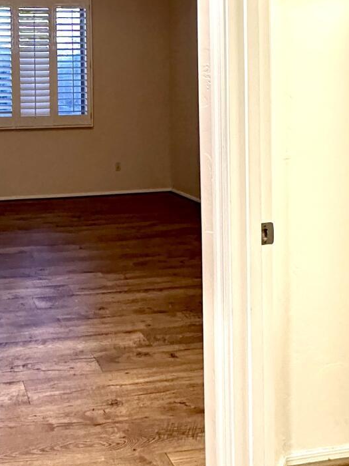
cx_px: 19
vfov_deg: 44.6
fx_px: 538
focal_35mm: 40
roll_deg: +1.3
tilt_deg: -0.6
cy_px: 97
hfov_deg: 33.6
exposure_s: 1/60
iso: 800
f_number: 2.2
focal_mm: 2.22
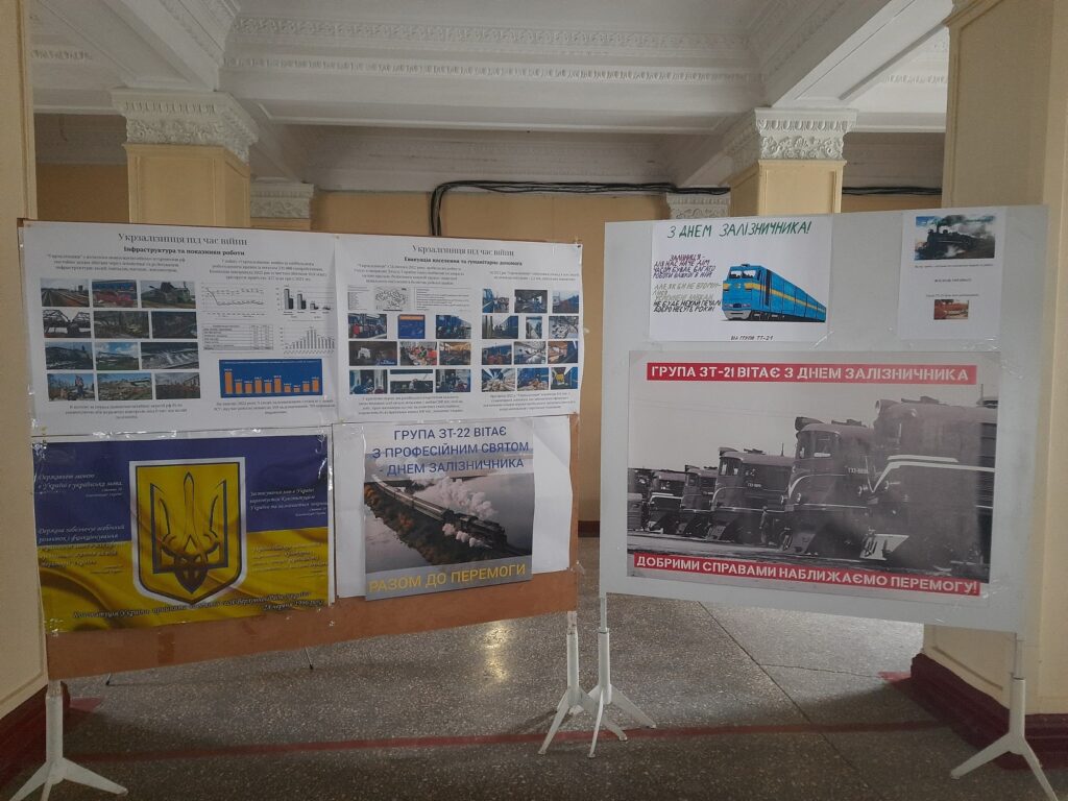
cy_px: 400
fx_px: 740
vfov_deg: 56.8
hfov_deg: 71.6
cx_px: 534
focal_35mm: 24
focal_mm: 5.23
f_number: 1.8
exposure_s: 1/25
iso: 800
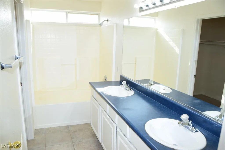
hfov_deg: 67.4
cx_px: 112
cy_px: 75
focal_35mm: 27
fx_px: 169
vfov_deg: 48.0
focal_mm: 18
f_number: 9
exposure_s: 1/125
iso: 400
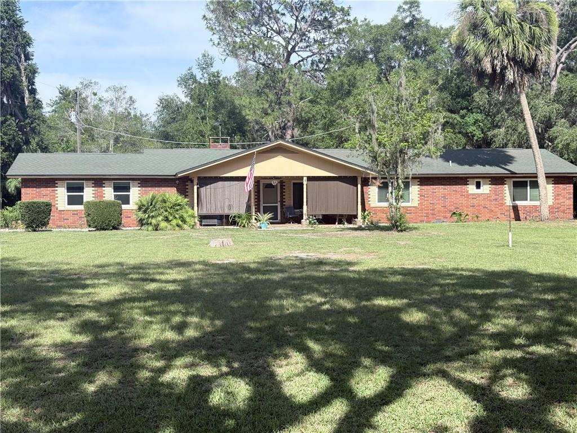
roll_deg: +0.7
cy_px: 216
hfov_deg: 39.7
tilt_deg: +0.6
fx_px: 800
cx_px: 288
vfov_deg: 30.3
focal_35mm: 48
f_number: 1.78
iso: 64
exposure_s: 1/2762
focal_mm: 6.76
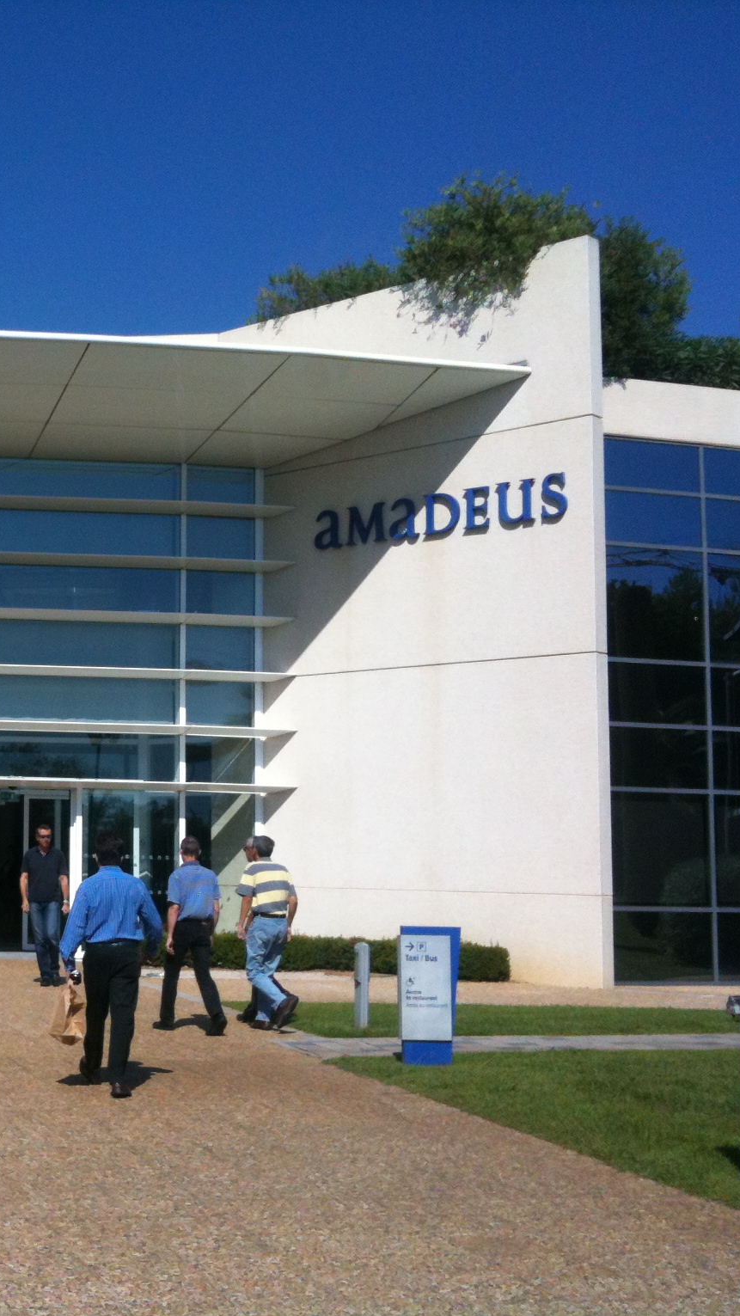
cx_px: -91
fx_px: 1779
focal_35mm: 51
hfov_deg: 22.1
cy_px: 658
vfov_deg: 40.6
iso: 64
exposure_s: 1/1832
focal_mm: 3.85
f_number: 2.8
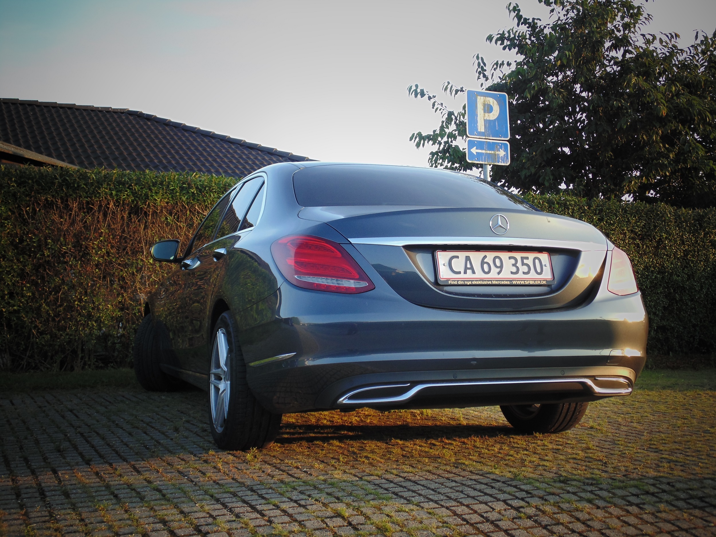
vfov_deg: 35.1
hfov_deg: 45.8
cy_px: 268
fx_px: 848
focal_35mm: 41
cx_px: 358
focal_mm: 7.4
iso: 80
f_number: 3.6
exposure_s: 1/60
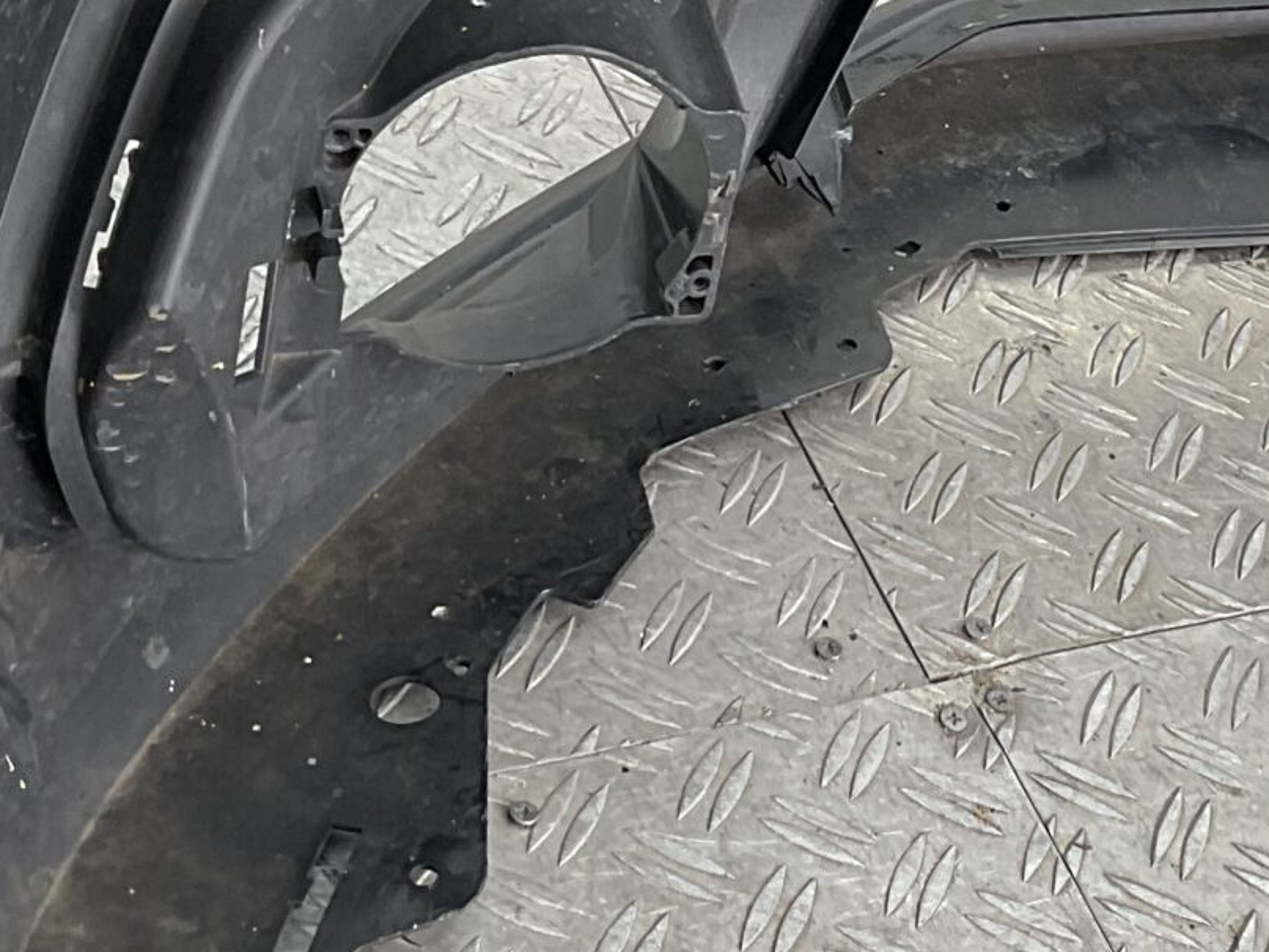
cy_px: 27
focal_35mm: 92
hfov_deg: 20.8
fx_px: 3372
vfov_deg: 15.8
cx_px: 1192
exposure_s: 1/120
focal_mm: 3
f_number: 1.8
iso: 25
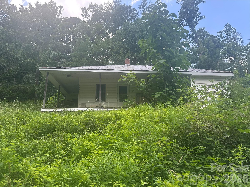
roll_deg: +1.6
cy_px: 94
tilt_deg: +14.8
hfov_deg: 71.6
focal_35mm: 24
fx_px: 173
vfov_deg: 56.8
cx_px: 125
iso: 80
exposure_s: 1/454
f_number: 1.78
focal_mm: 6.86
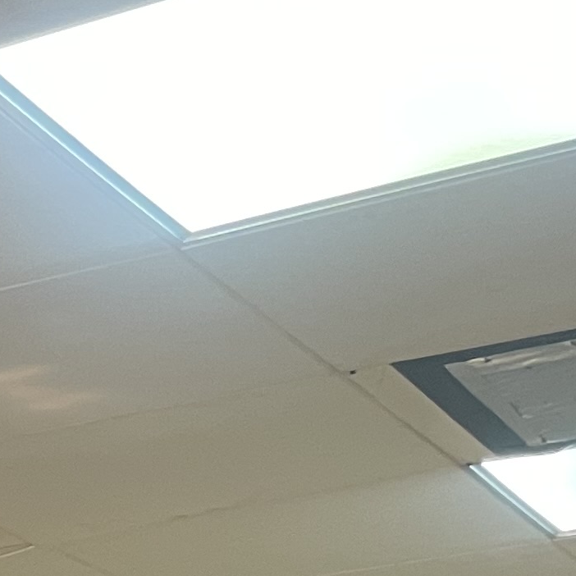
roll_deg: +1.3
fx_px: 2485
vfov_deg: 11.8
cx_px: -760
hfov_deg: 11.3
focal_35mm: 132
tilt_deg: +0.7
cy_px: 1145
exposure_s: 1/50
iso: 80
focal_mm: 4.2
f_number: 1.6
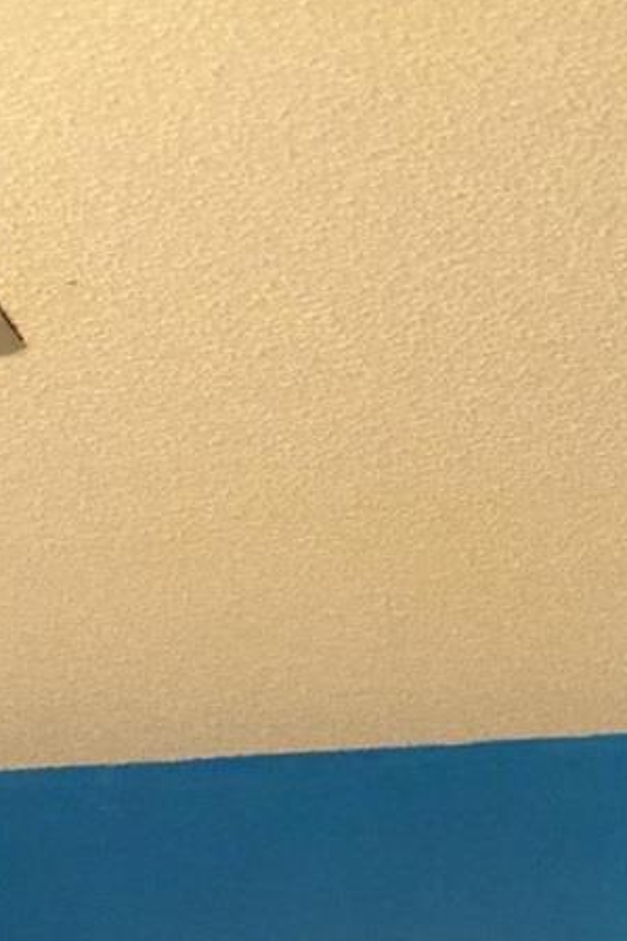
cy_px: 2266
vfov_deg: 11.2
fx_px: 4026
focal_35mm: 154
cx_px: -325
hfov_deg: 8.7
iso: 5000
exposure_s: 1/125
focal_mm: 30
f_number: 2.8
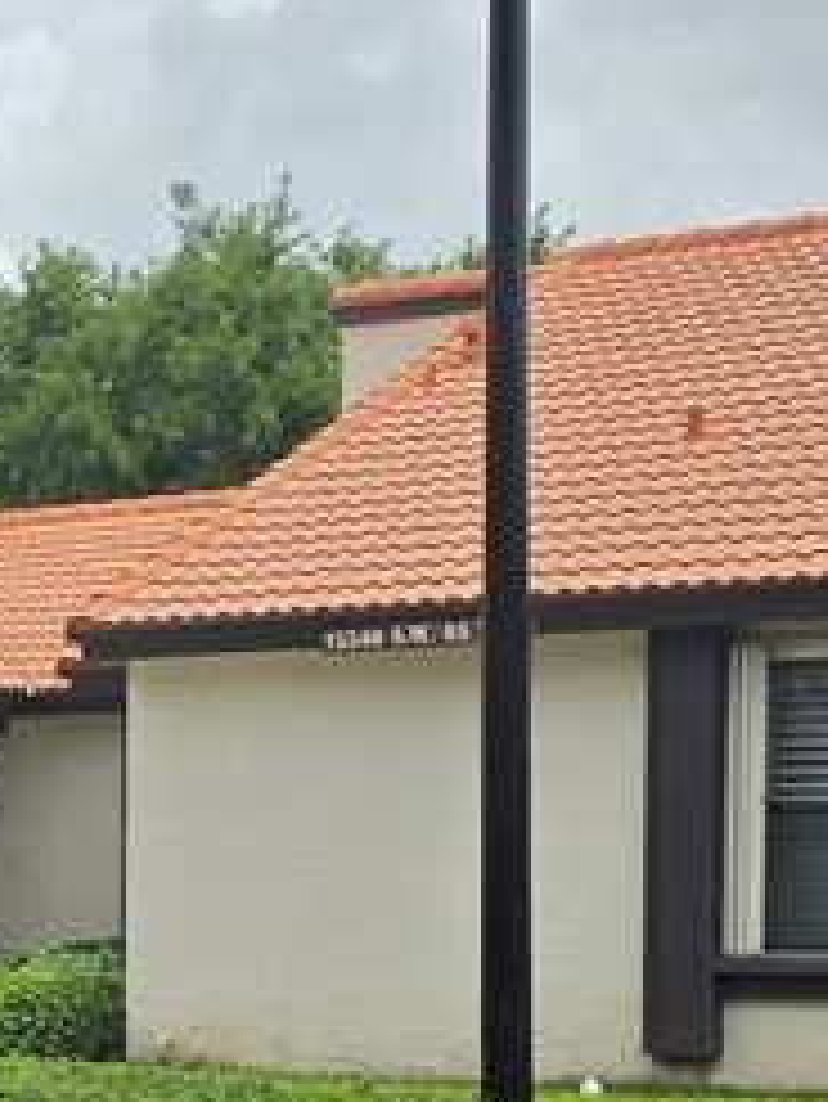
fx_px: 3187
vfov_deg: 19.1
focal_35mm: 100
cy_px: 1084
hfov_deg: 13.6
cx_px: -536
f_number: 1.4
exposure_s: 1/7939
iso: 50
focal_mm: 6.5
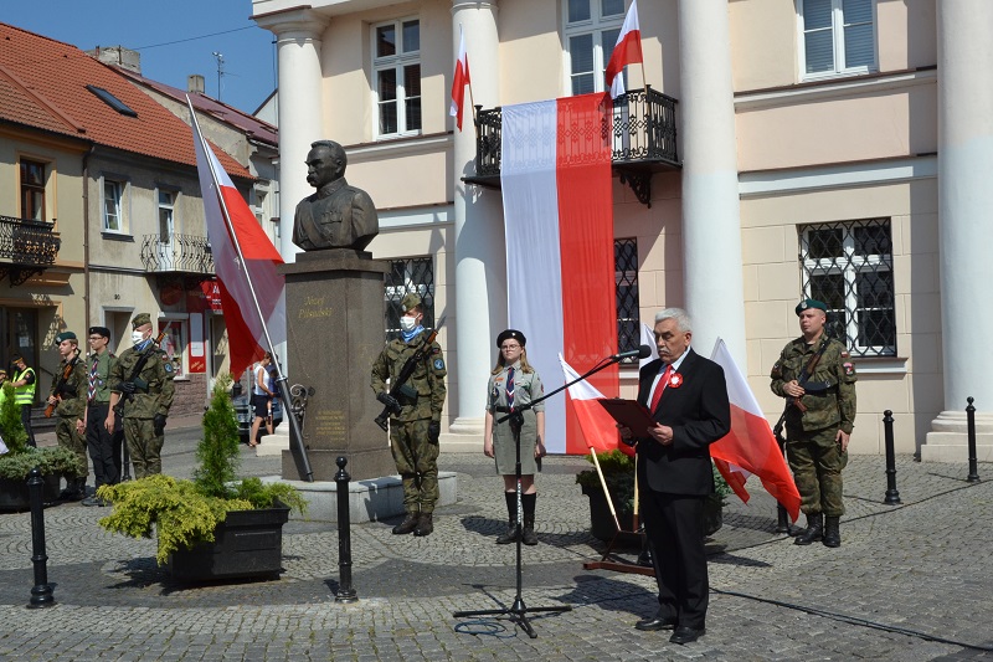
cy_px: 331
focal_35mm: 42
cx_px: 496
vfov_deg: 31.9
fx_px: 1158
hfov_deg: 46.4
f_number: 14
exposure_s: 1/800
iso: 800
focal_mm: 28
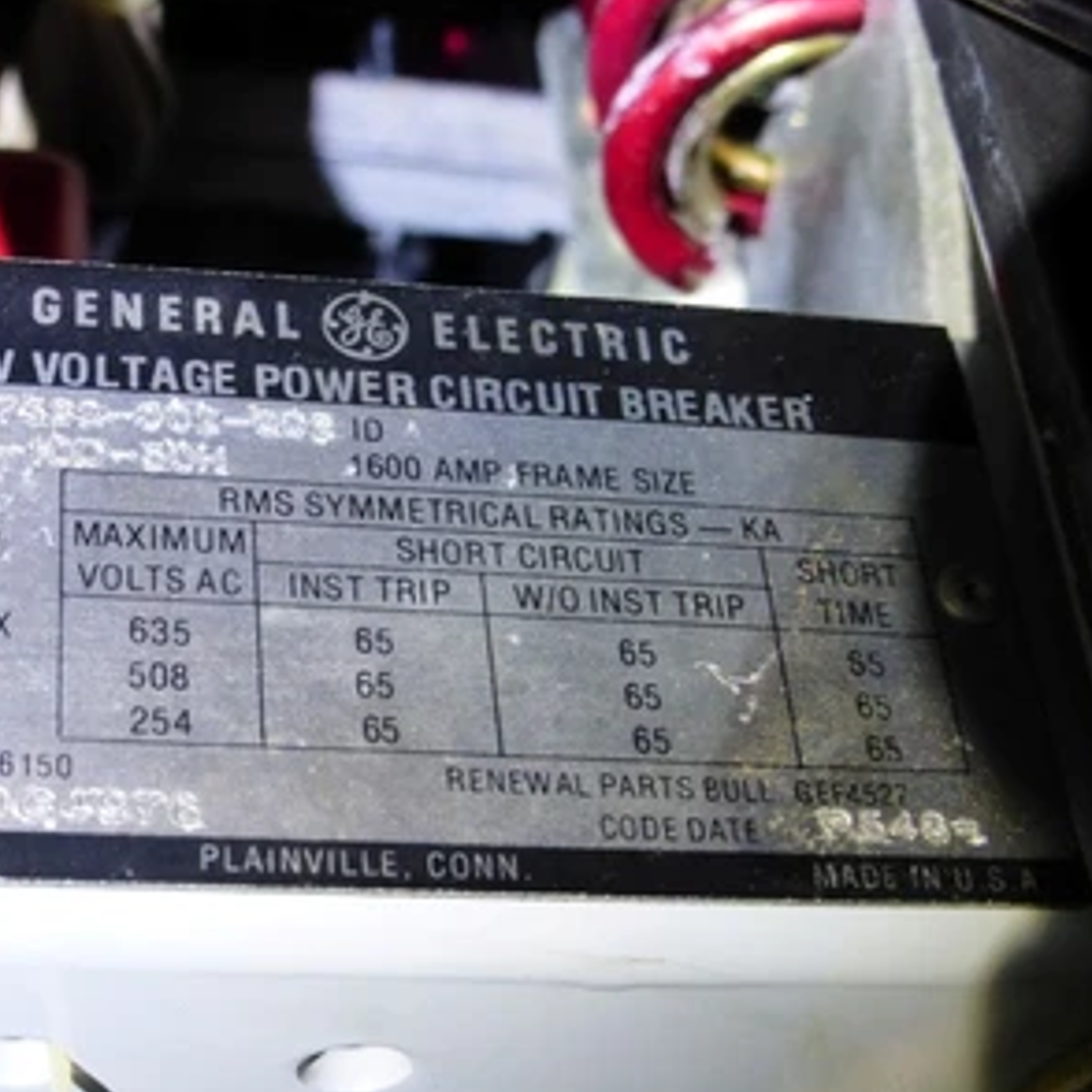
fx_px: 2320
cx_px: 368
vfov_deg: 26.5
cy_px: 546
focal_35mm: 65
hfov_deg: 26.3
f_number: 4.6
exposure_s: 1/30
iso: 400
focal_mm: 9.7
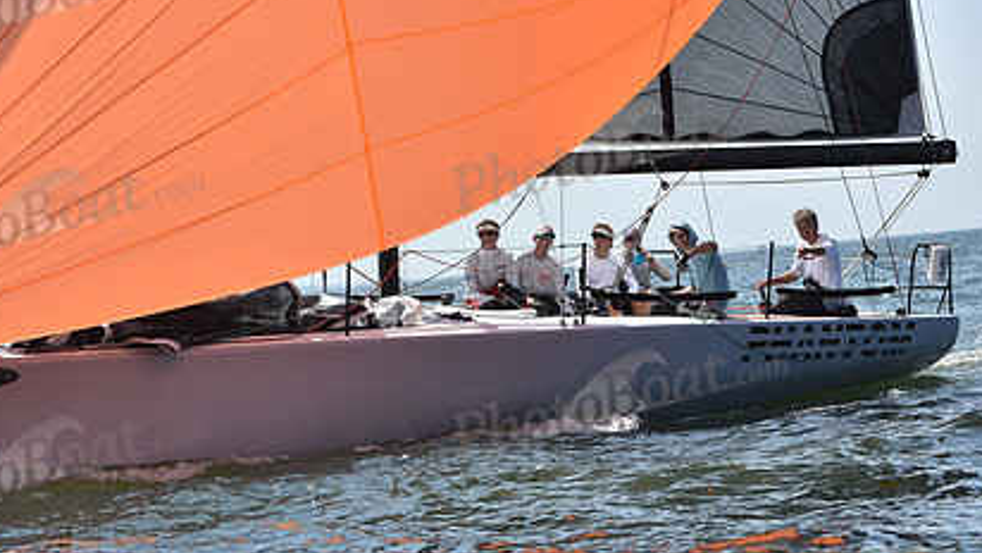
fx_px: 3073
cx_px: 331
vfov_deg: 10.3
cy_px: 309
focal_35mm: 118
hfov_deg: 18.1
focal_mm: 80
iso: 250
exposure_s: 1/1250
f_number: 6.3
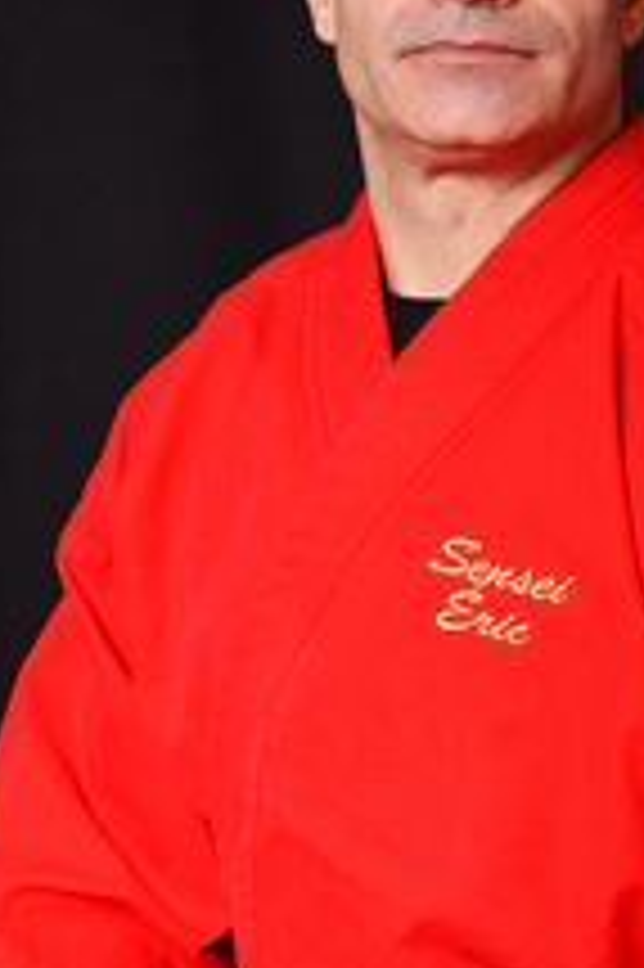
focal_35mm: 169
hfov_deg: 8.1
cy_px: 768
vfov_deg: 12.1
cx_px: 435
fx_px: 4542
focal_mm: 48
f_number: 8
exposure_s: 1/250
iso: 500
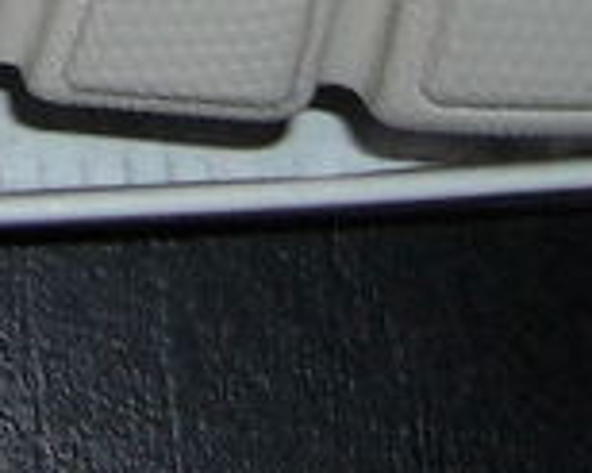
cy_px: -896
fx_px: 3887
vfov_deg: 6.4
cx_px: -492
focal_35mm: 222
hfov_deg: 8.4
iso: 200
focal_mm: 5.7
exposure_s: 1/60
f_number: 2.8
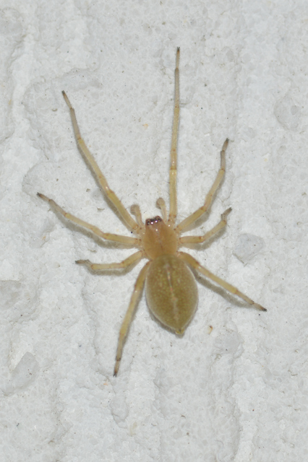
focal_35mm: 150
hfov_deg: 9.1
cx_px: 154
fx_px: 1927
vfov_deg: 13.7
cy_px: 231
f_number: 11
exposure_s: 1/200
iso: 100
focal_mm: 100
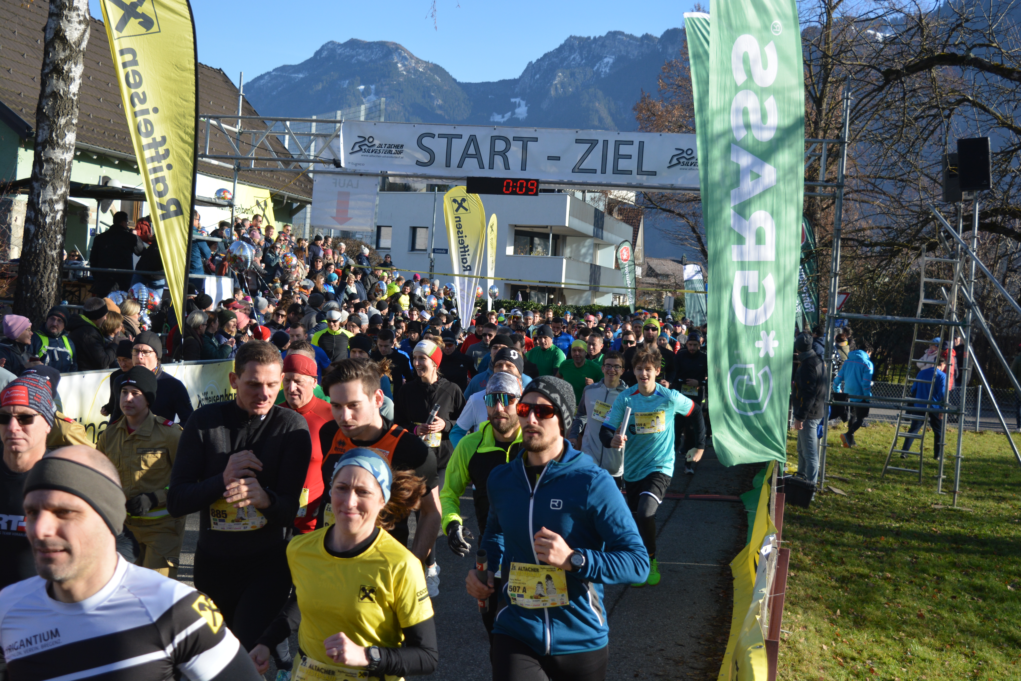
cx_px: 510
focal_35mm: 51
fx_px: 1446
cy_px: 340
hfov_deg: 38.9
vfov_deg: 26.5
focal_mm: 34
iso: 400
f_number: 5.6
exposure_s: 1/1600
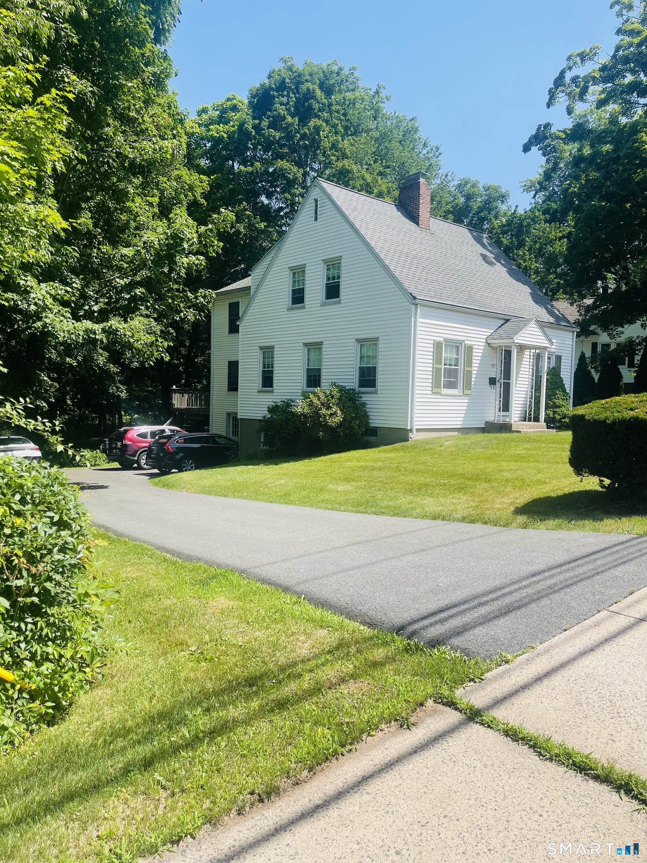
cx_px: 324
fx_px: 623
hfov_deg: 54.9
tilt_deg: -2.0
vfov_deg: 69.4
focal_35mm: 25
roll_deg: -1.1
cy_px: 432
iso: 32
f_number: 1.6
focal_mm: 5.1
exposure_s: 1/2336
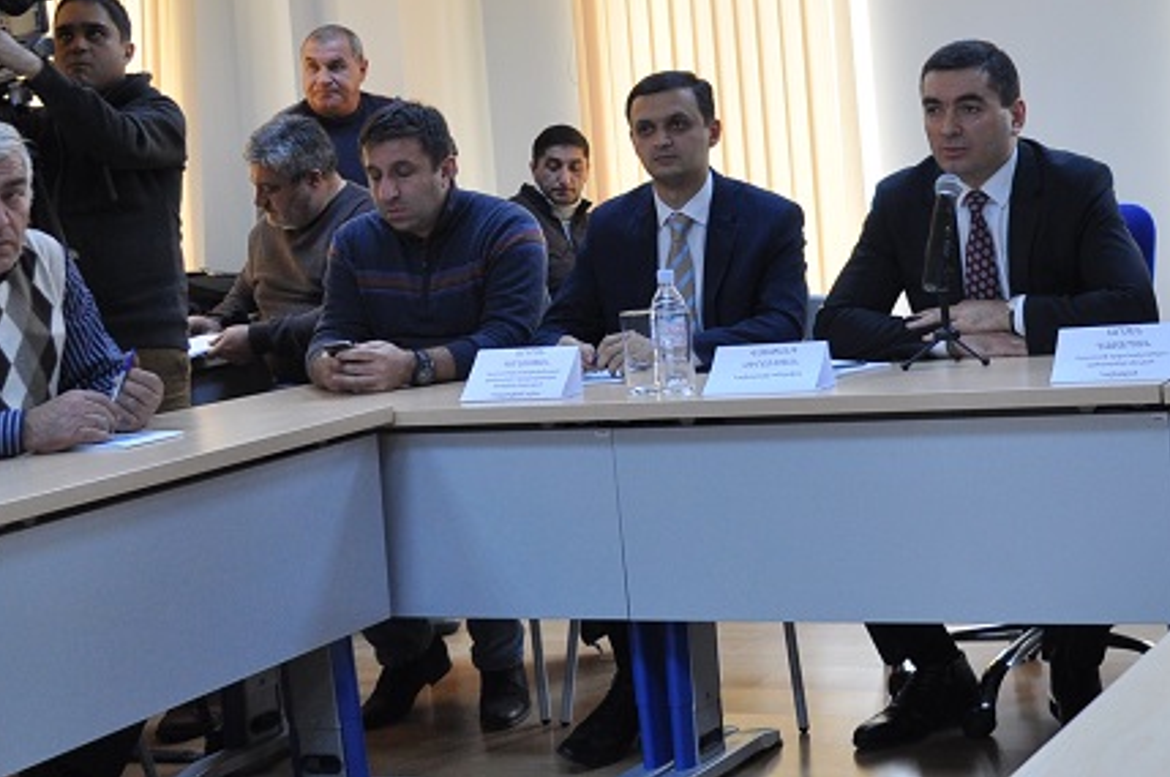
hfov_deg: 31.3
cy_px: 202
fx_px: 2045
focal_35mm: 63
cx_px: 889
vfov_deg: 21.4
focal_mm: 18
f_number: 4
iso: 500
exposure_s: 1/60
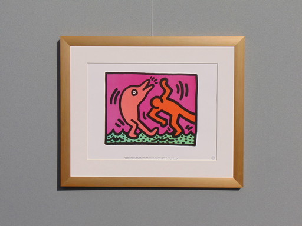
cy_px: 113
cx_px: 151
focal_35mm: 60
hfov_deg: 32.2
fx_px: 523
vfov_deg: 24.4
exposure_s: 1/400
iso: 80
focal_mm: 10.8
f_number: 9.3
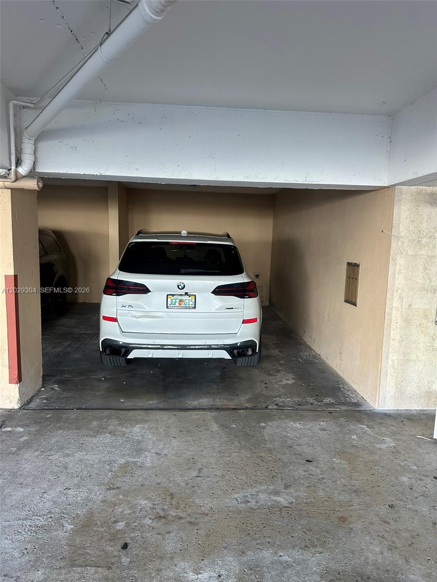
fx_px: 404
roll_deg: -2.6
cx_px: 218
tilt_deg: -6.5
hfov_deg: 56.8
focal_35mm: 24
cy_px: 291
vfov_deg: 71.6
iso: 100
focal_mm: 6.86
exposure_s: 1/121
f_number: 1.78
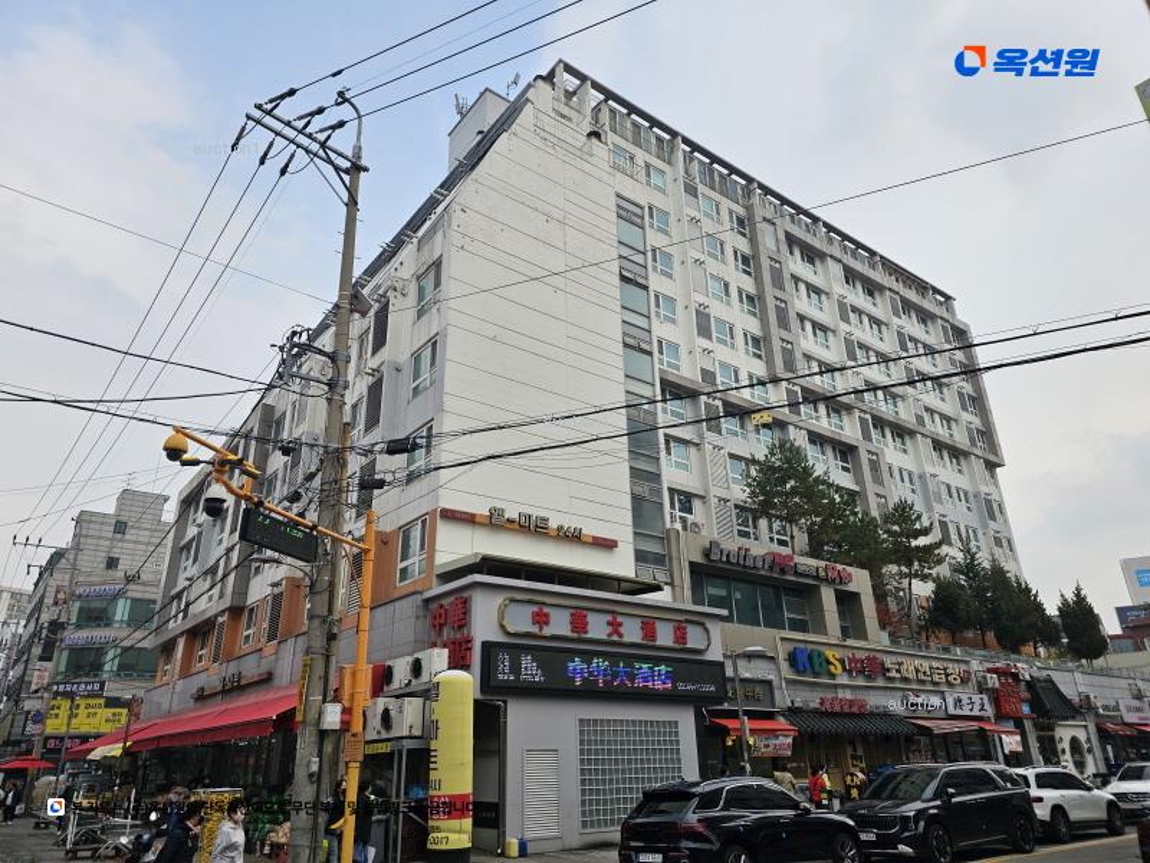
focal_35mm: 23
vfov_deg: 58.9
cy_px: 432
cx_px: 575
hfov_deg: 73.9
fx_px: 764
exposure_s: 1/586
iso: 10
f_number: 1.7
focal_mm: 6.3
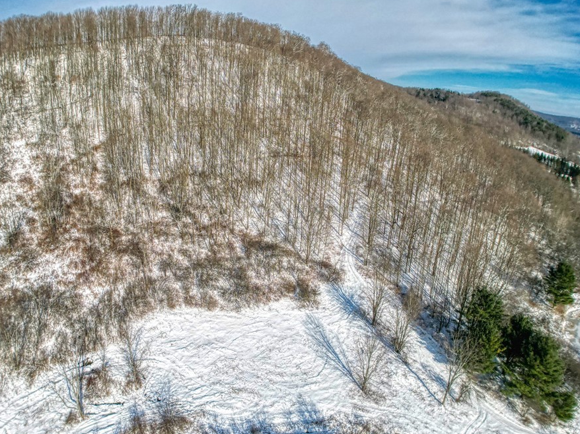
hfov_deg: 63.3
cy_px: 233
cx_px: 260
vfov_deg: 49.7
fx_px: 469
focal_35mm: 28
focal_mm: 6.72
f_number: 1.7
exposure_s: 1/5000
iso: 140
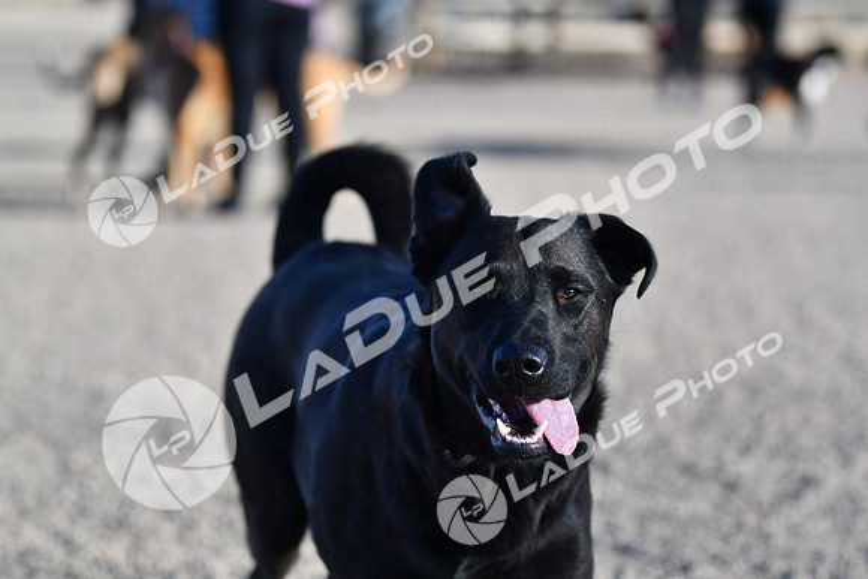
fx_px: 2532
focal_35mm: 105
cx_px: 434
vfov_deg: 13.0
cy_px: 290
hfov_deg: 19.5
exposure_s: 1/4000
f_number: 2.8
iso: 280
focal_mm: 70
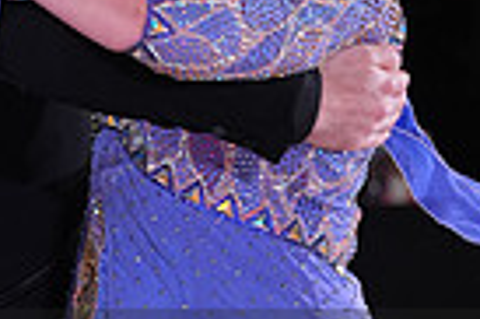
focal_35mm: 573
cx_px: 166
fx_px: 7631
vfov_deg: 2.4
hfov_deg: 3.6
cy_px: 428
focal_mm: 135
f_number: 4.5
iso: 2500
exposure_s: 1/250
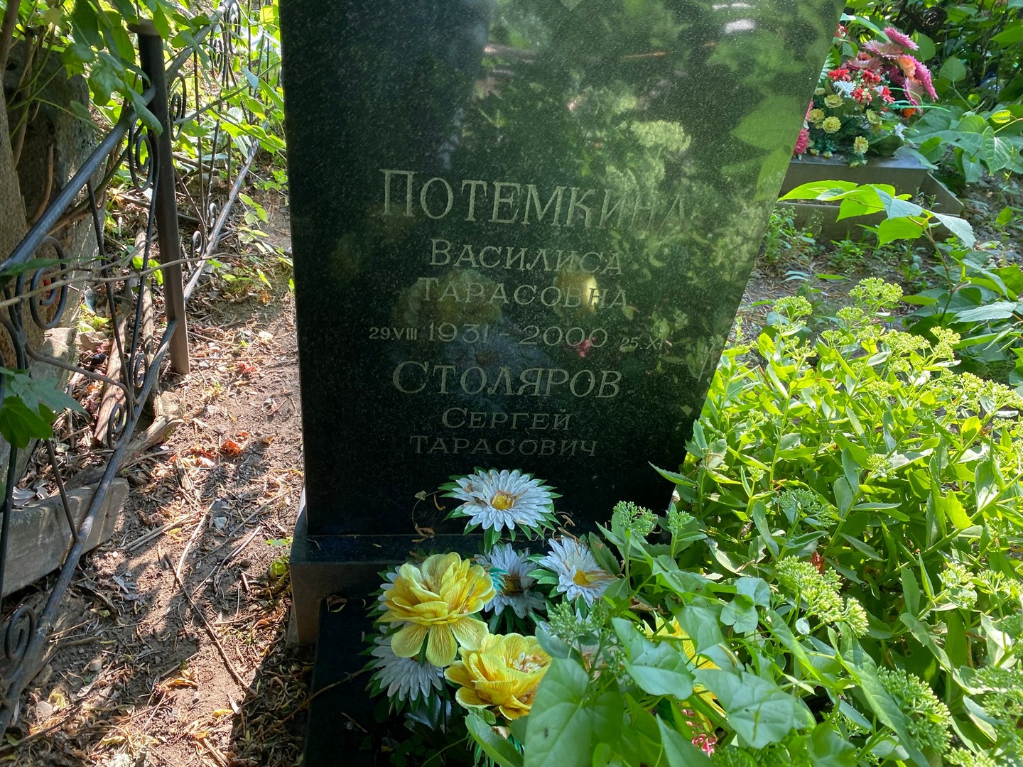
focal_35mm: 26
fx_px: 768
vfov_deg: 53.1
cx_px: 512
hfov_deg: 67.3
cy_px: 384
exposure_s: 1/122
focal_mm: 4.25
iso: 32
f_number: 1.8
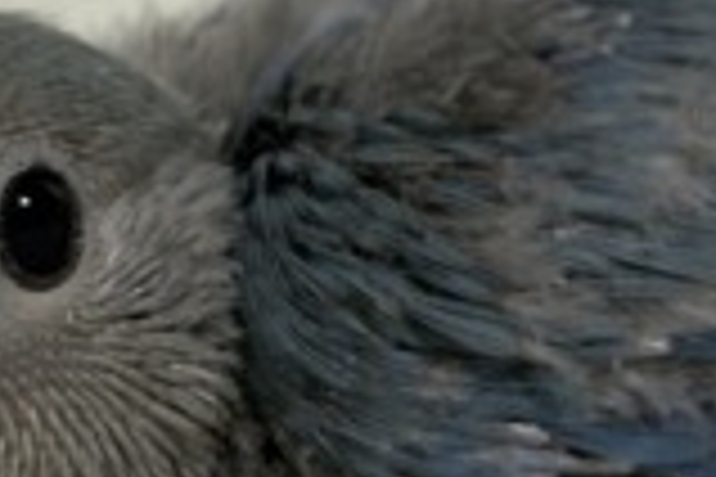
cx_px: 392
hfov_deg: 9.4
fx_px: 4335
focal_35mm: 218
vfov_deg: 6.3
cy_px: 252
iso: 125
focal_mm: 5.96
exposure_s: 1/33
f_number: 1.6
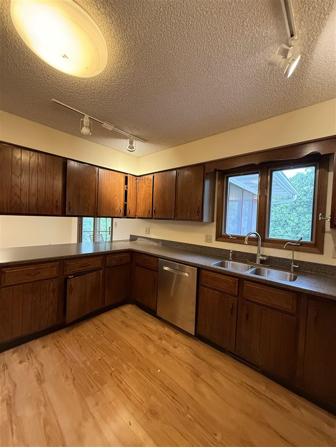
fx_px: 181
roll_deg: -2.7
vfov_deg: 102.1
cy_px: 224
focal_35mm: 14
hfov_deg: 85.7
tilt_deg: +0.6
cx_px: 168
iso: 640
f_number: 2.2
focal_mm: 2.22
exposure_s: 1/60
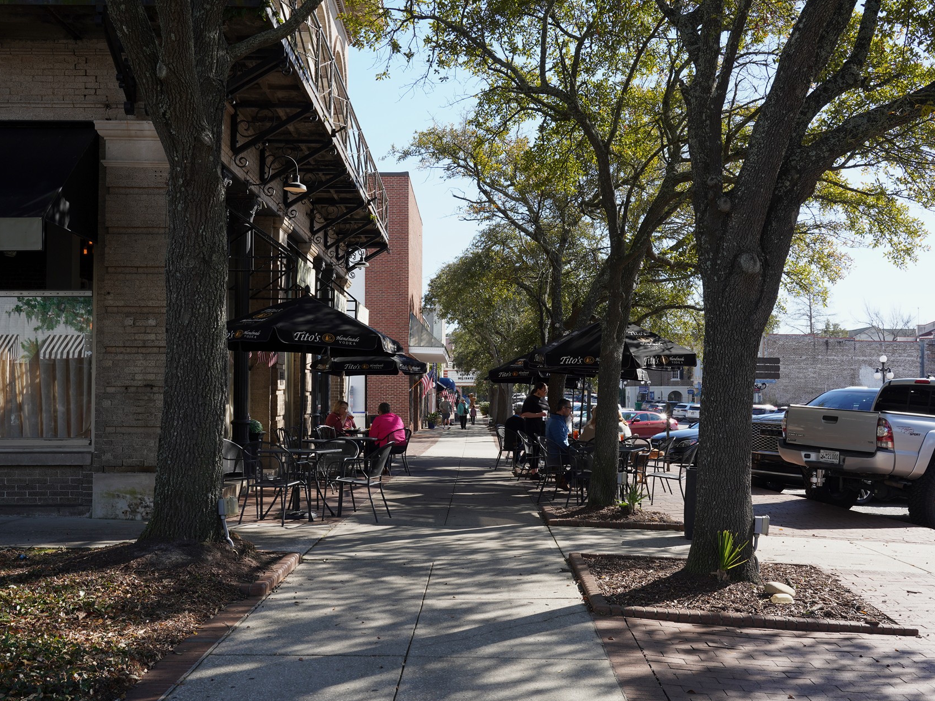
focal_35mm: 40
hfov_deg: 46.8
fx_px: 1080
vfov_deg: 36.0
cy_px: 357
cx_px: 499
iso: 200
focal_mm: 35
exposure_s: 1/100
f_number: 13
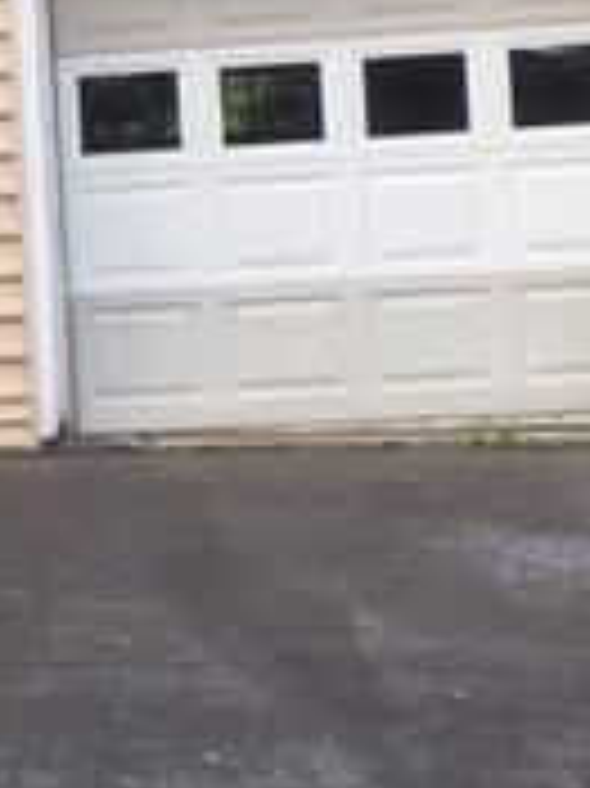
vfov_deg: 18.4
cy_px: 158
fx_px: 2412
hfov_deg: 13.8
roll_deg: +4.1
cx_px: 23
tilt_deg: +0.2
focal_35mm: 106
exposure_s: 1/204
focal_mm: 4.15
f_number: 2.2
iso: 25
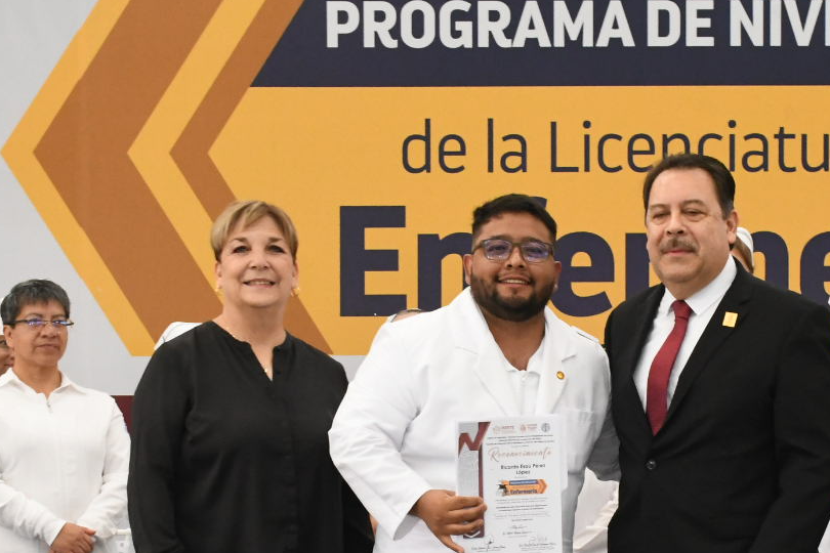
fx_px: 2628
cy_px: 498
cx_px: 621
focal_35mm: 114
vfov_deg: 11.9
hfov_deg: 17.8
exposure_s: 1/125
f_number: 13
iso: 4000
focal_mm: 38
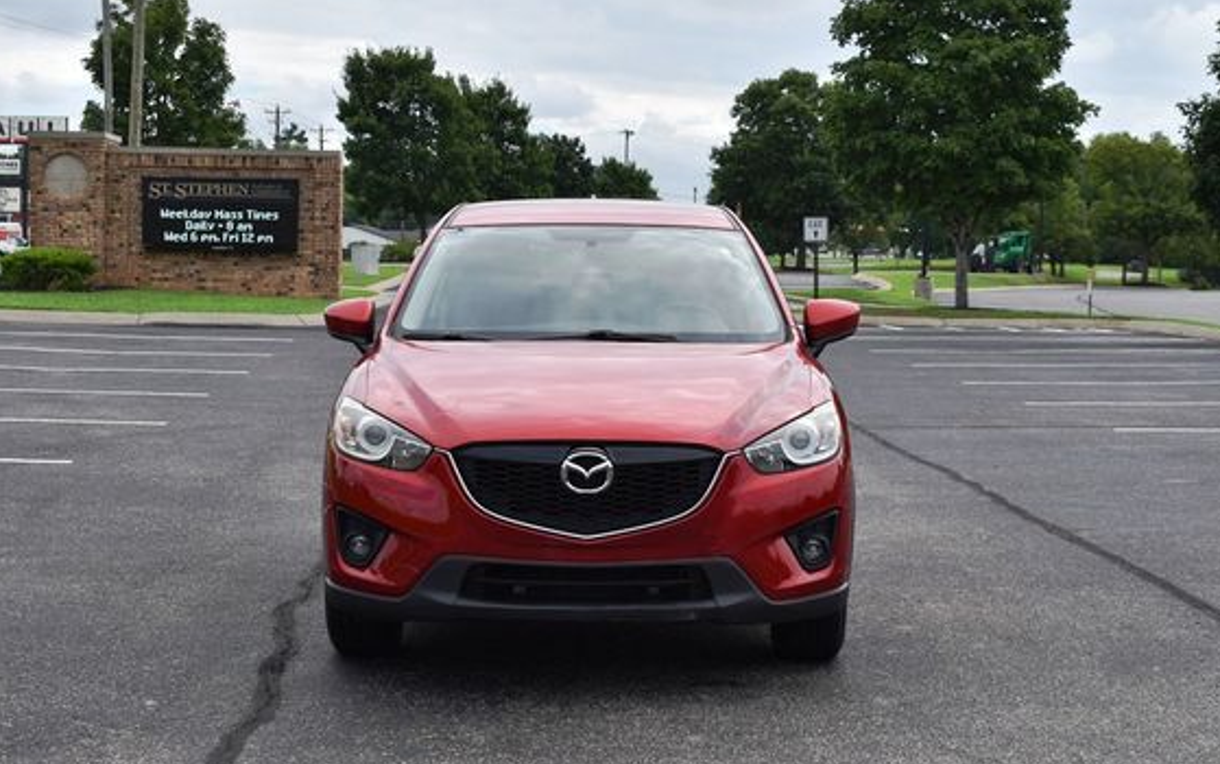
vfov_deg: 20.6
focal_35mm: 63
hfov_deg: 32.5
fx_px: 2096
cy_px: 337
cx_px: 607
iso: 100
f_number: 8
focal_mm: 36
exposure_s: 1/250
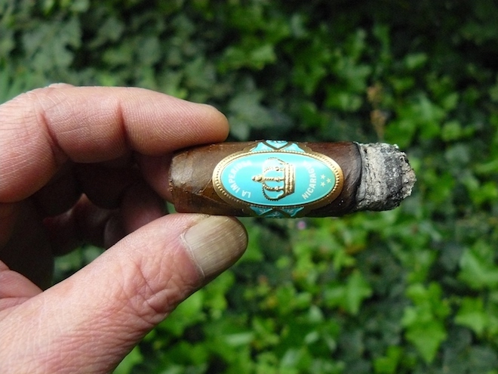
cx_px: 249
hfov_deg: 51.4
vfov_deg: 39.7
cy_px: 187
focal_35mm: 36
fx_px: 518
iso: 400
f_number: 2.8
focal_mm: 6
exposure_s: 1/160
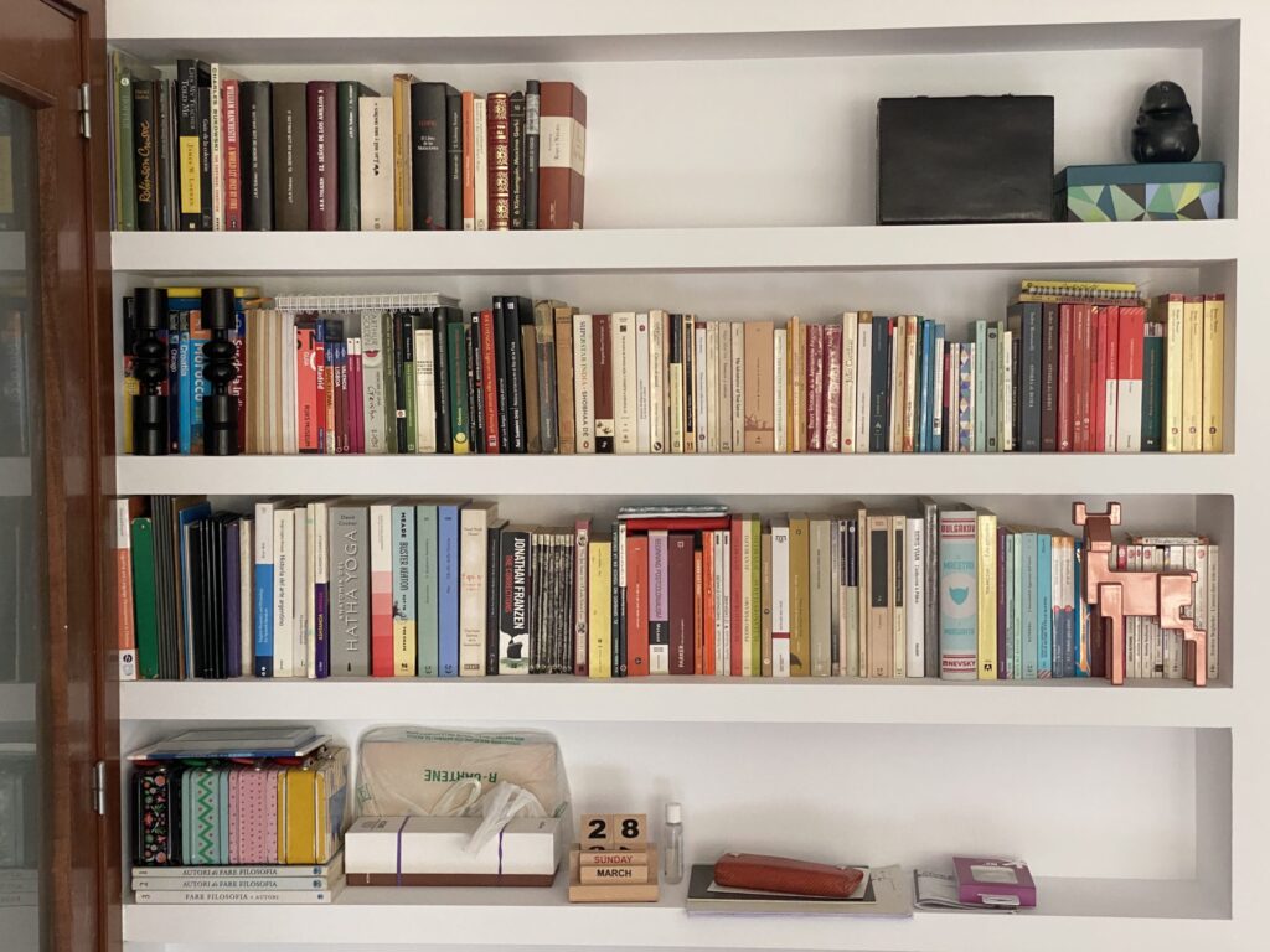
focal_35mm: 52
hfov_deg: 36.8
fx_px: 1908
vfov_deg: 28.0
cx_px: 635
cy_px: 476
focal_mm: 6
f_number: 2
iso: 200
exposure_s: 1/60
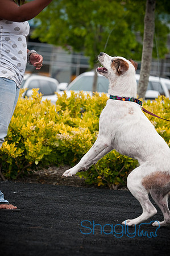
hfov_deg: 7.0
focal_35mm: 195
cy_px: 128
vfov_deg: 10.6
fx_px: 1384
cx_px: 85
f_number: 5.6
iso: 320
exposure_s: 1/400
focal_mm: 130
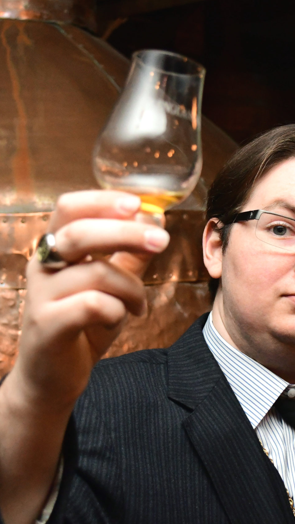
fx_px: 1057
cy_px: 264
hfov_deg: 15.8
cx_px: 214
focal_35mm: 76
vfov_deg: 27.9
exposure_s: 1/125
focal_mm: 32
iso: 6400
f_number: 4.8
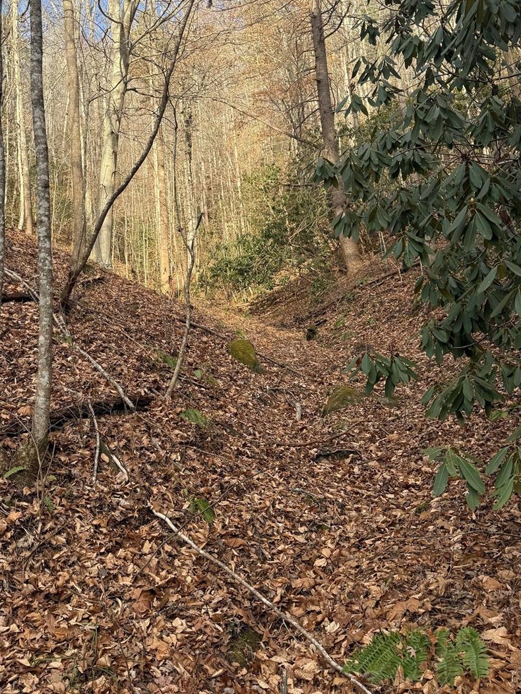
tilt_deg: +10.7
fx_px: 702
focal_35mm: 35
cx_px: 187
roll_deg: +3.1
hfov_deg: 40.3
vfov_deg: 52.2
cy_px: 270
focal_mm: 6.76
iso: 80
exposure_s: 1/772
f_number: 1.78
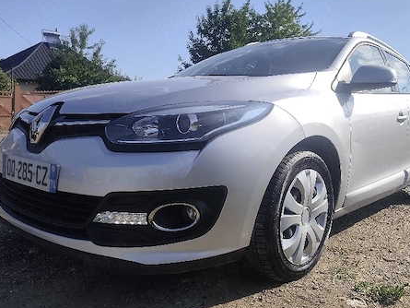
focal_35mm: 31
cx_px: 248
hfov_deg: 57.8
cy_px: 143
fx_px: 367
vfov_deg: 45.4
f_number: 1.65
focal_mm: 6.19
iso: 50
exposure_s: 1/1429
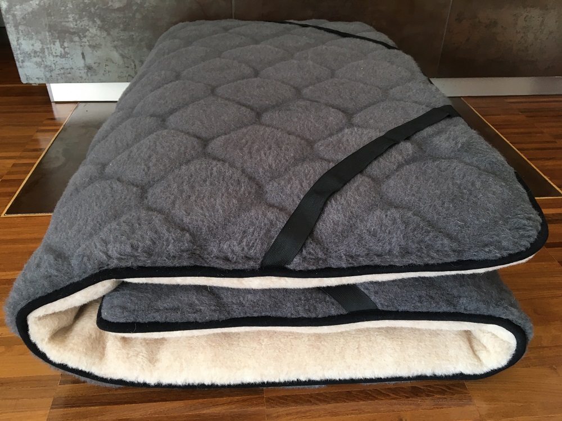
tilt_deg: -35.8
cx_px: 281
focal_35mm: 29
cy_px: 210
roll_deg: -1.1
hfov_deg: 61.7
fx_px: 471
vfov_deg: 48.2
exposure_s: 1/33
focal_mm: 4.15
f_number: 2.2
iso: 64
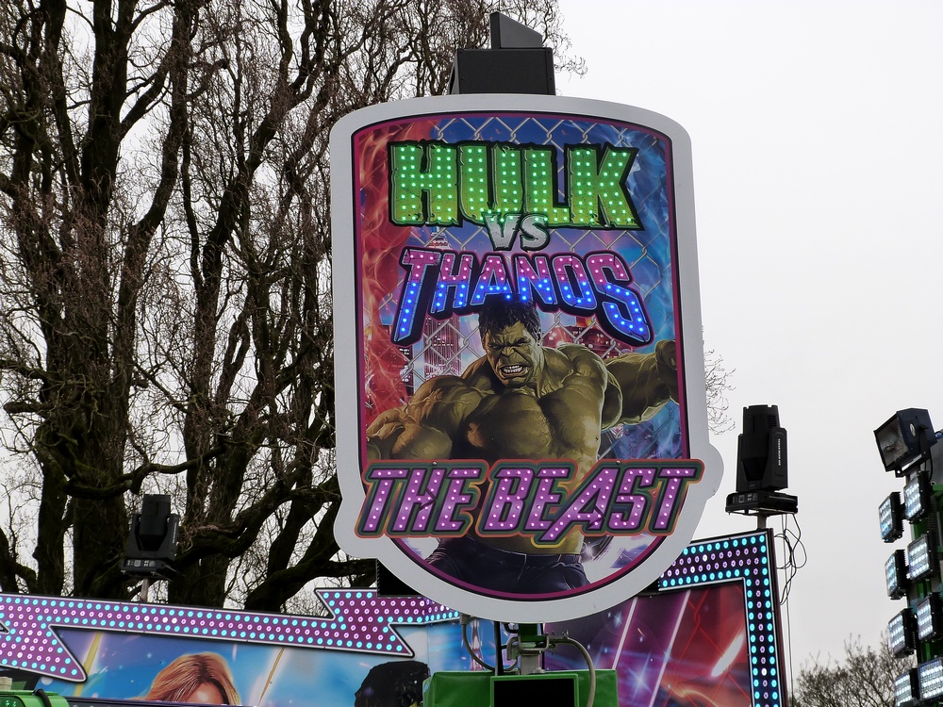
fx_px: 2179
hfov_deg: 24.4
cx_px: 472
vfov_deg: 18.4
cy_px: 354
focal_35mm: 80
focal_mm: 14.5
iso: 160
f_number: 5
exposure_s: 1/250
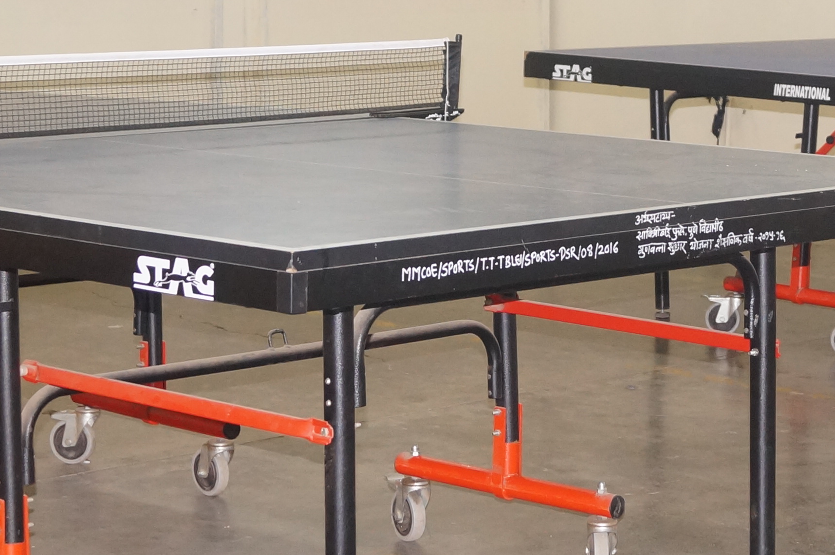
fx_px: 2434
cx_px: 549
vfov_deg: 13.0
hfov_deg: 19.4
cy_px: 120
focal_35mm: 105
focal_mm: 22
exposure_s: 1/60
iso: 640
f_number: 4
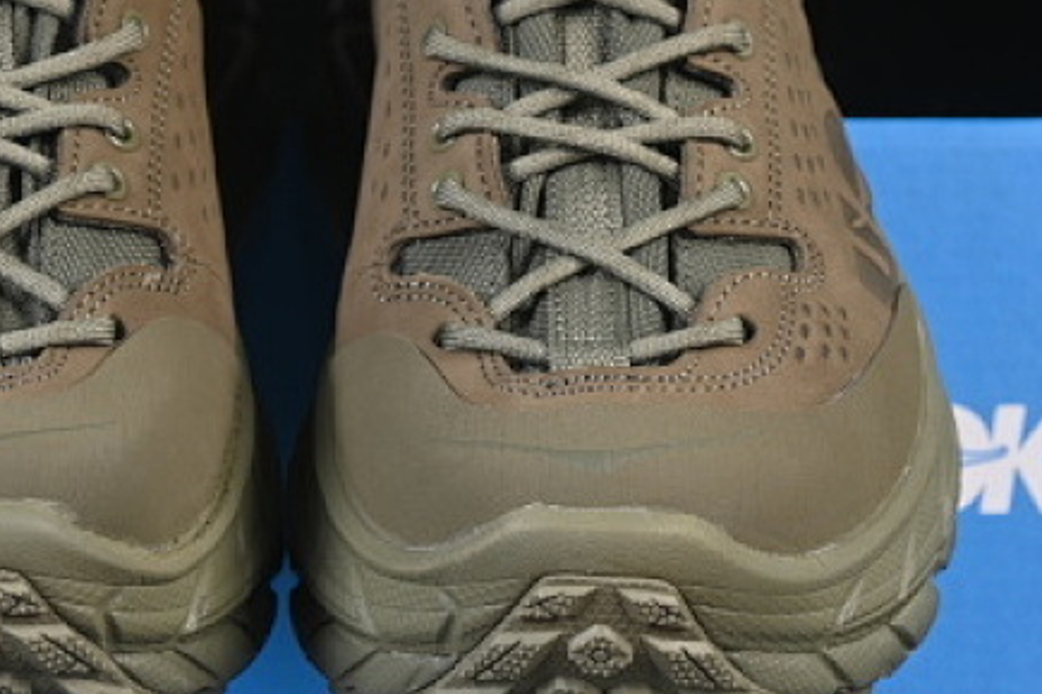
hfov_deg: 11.0
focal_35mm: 186
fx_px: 5383
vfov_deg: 7.4
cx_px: 271
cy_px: 187
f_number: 6.3
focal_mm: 50
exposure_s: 1/50
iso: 160
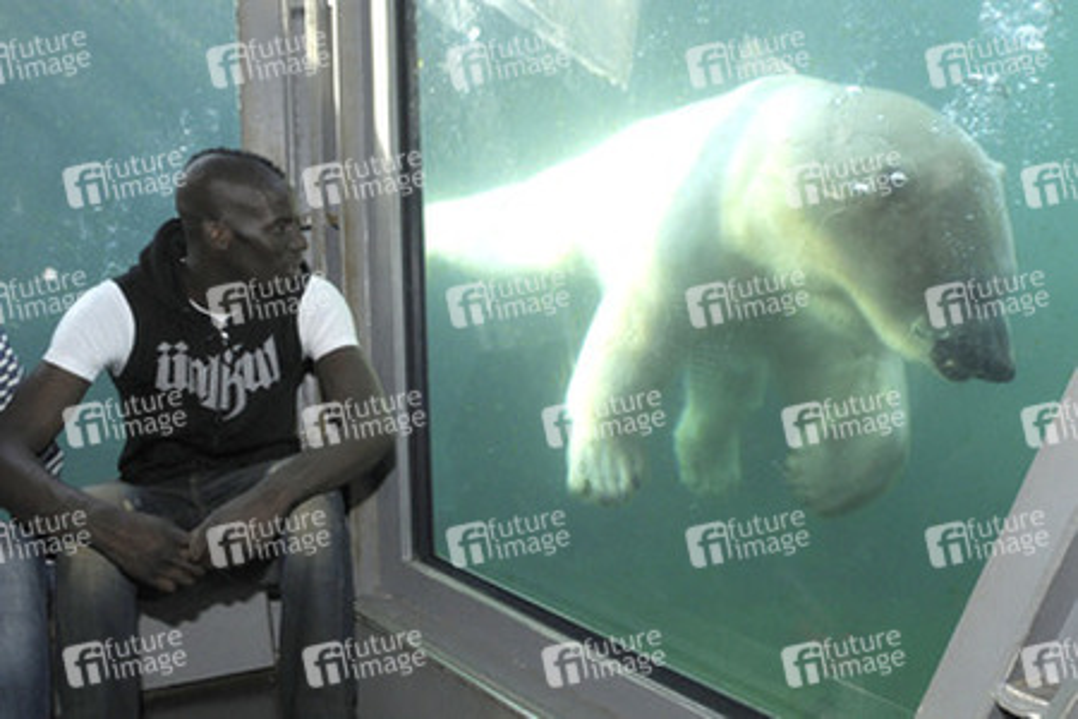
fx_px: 764
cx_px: 539
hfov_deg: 70.4
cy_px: 360
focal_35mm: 26
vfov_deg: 50.4
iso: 400
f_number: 6.3
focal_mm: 17
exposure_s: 1/160
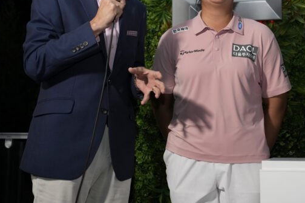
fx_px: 542
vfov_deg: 21.1
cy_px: 50
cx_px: 175
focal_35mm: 64
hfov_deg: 31.4
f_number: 4.5
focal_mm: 42
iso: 2000
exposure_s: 1/200
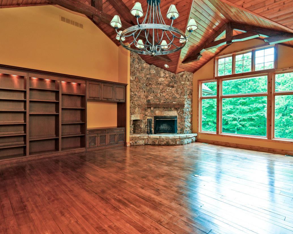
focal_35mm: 19
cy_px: 113
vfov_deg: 70.8
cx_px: 158
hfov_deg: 83.1
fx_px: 165
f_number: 4
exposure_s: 1/60
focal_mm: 14
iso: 320
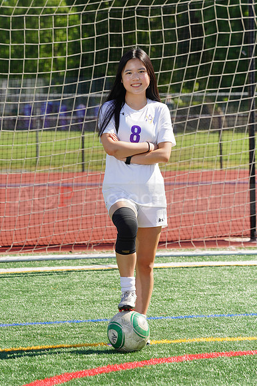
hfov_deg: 6.0
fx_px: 2455
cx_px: 128
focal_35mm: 229
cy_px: 193
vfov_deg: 9.0
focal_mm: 229
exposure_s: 1/250
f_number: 11
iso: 200
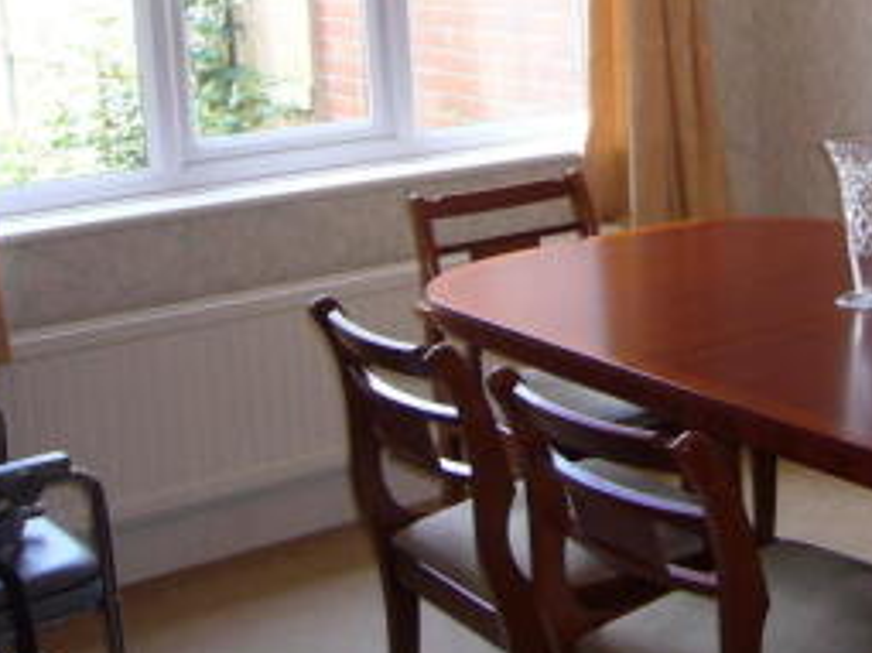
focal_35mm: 64
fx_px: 1611
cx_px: 737
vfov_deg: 22.4
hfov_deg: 29.4
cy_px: 80
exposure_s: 1/30
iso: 100
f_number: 2.8
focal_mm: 4.6
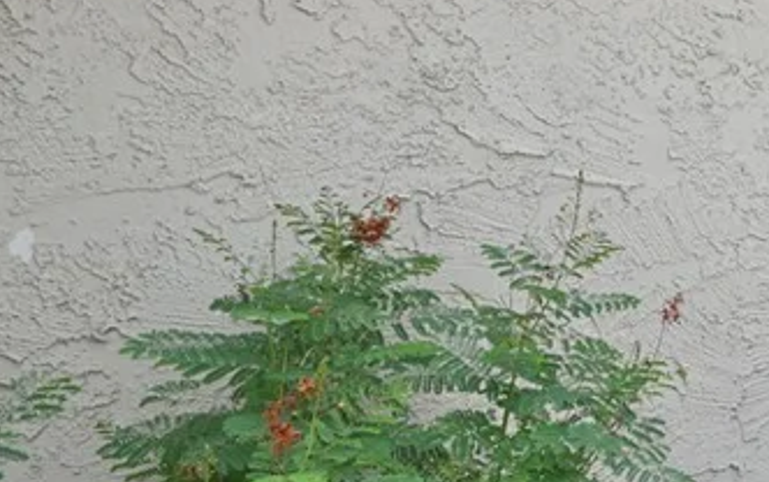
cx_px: 954
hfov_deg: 34.6
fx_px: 923
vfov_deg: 29.0
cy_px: 145
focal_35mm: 44
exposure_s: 1/60
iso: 100
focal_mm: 14
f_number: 14
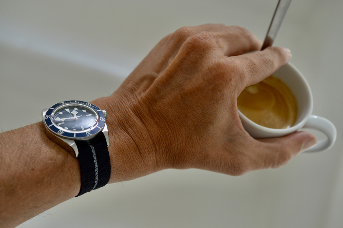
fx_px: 571
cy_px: 114
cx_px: 172
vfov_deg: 22.6
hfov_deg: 33.4
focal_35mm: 60
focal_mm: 40
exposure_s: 1/60
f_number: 4
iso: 400
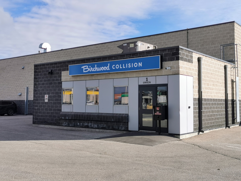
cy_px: 90
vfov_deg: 34.3
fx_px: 292
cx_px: 120
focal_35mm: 42
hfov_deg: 44.8
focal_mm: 5.56
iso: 50
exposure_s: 1/3731
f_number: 1.6
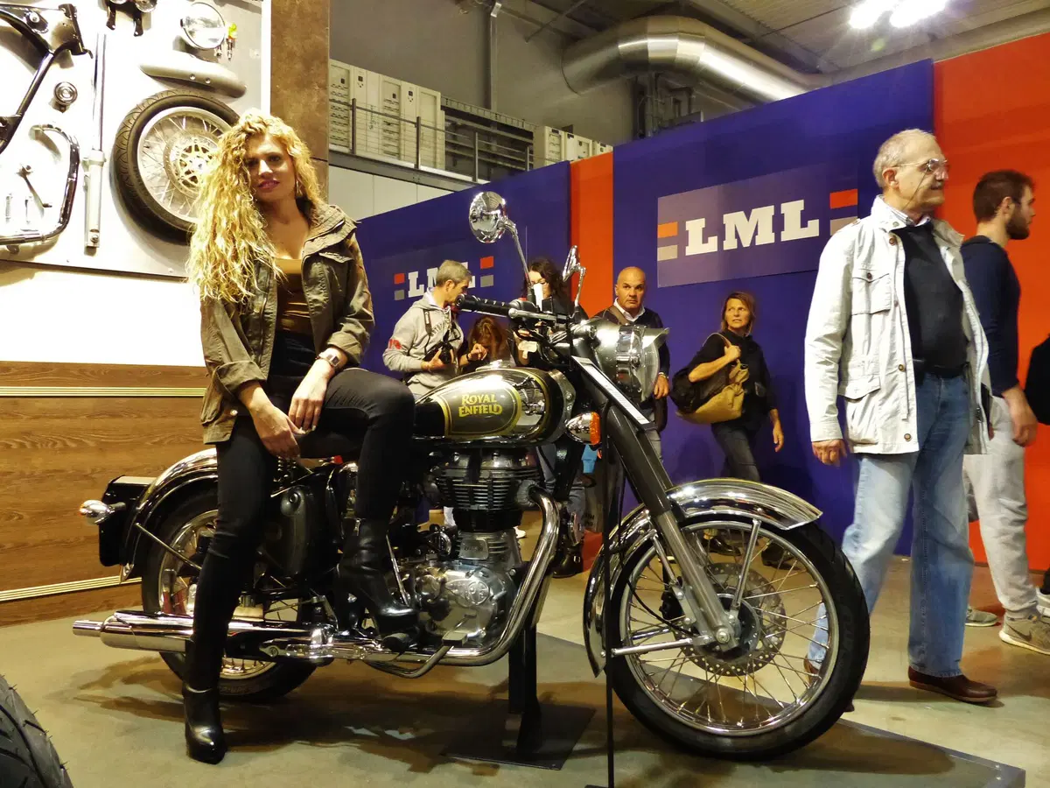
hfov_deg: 65.3
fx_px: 819
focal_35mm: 27
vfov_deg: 51.4
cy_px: 394
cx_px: 525
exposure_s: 1/50
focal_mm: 4.9
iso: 800
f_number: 2.8
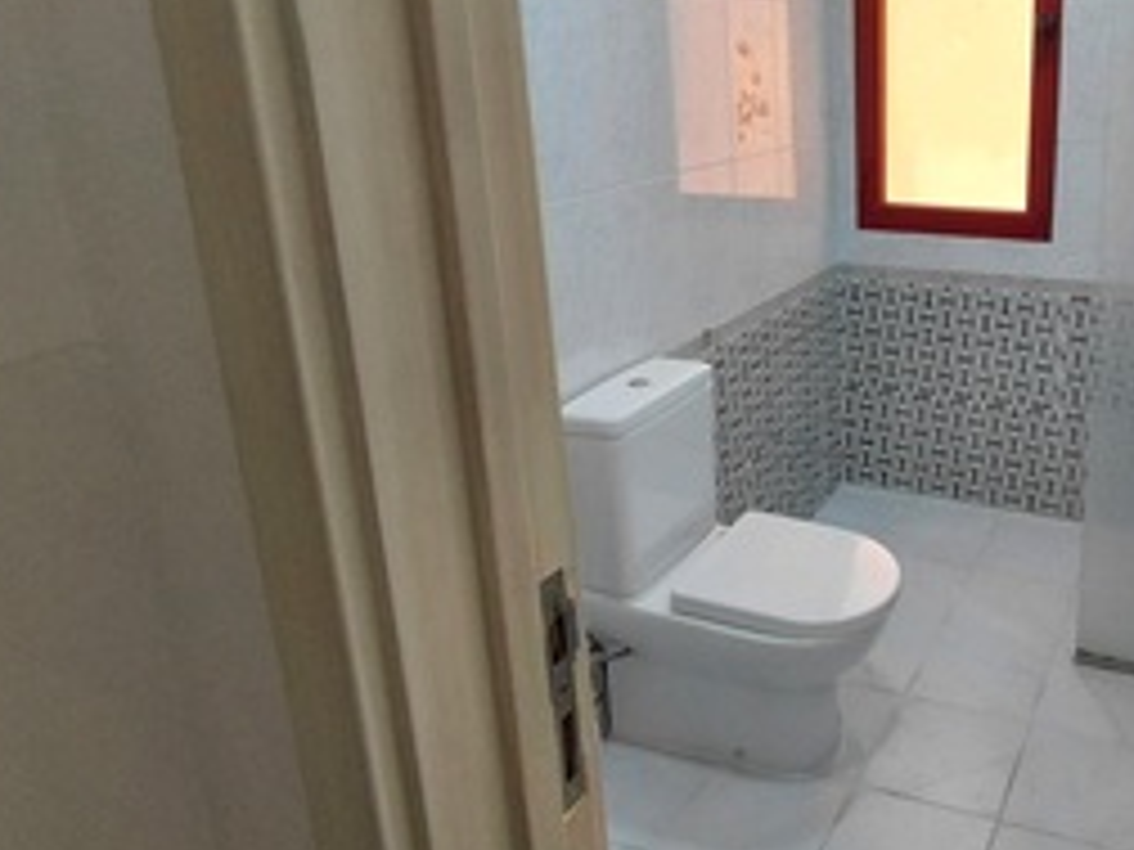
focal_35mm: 29
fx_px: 950
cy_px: 281
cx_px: 889
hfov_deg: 57.6
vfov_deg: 47.4
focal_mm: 1.64
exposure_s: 1/120
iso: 64
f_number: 2.2
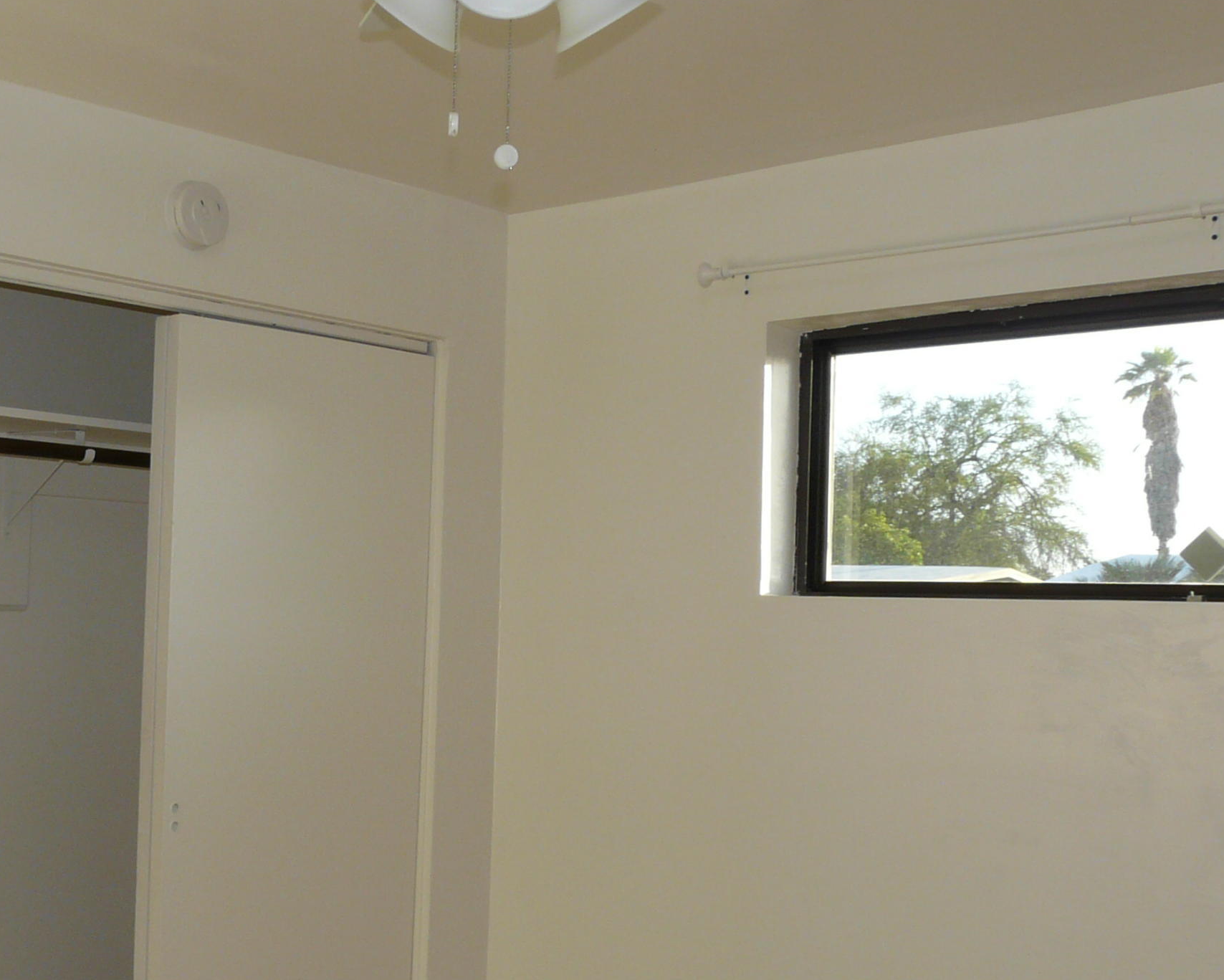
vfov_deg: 31.3
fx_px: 1739
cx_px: 266
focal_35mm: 48
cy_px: 629
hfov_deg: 37.5
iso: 100
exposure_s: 1/80
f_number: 5
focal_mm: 4.6
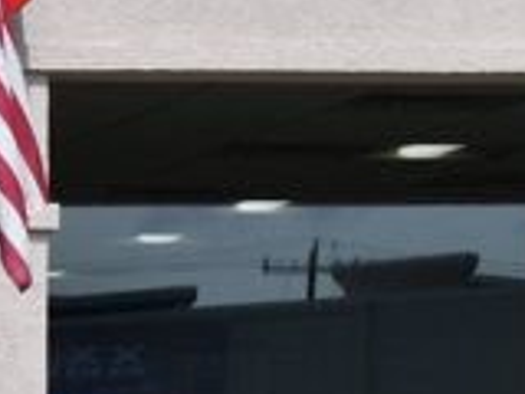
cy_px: 722
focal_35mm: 295
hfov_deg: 6.3
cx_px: -958
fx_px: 4474
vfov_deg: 5.0
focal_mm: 32
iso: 220
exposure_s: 1/500
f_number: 11
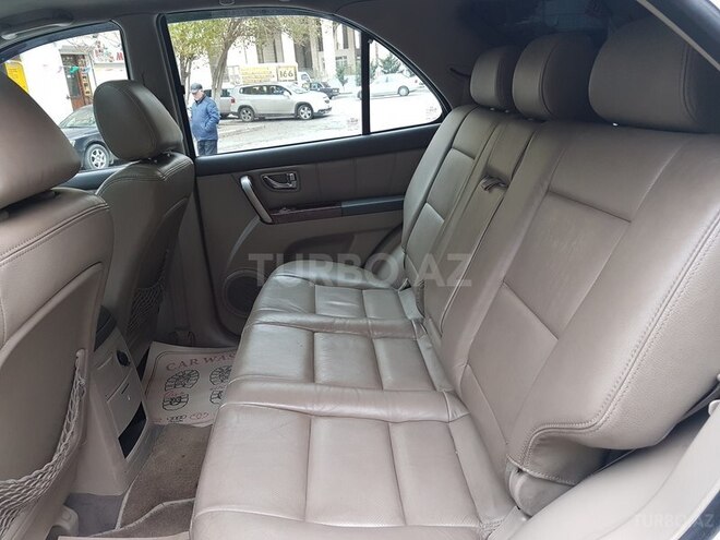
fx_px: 541
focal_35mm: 26
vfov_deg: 53.1
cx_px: 360
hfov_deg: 67.3
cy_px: 270
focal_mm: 4.2
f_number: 1.7
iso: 80
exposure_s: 1/50
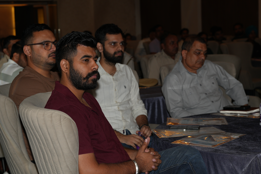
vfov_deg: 17.9
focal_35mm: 76
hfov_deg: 26.7
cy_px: 87
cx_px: 130
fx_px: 551
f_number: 7.1
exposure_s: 1/160
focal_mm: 76
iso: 640
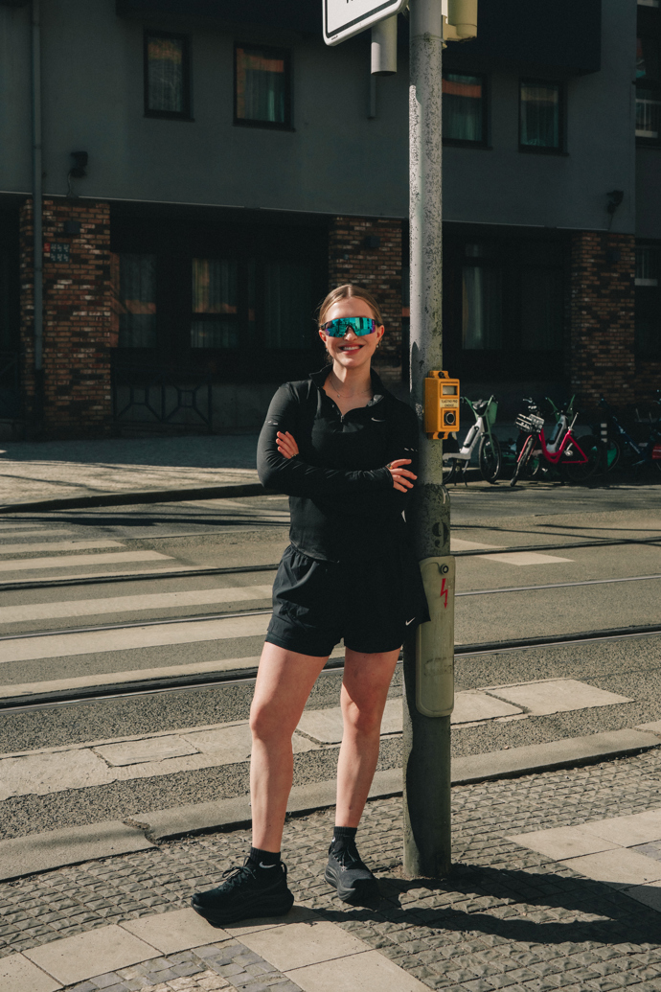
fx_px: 1047
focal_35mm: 38
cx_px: 330
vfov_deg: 50.7
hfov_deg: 35.1
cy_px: 496
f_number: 6.3
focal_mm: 38
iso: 200
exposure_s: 1/800
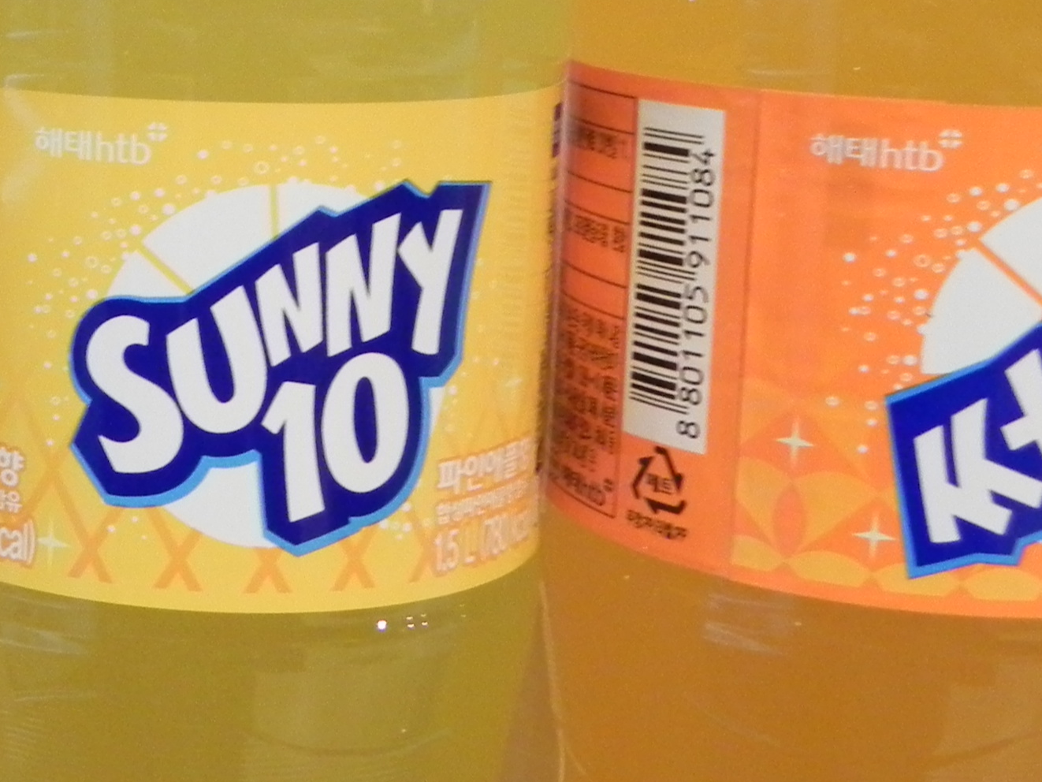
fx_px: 2409
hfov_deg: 22.8
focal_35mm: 80
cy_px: 174
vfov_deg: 18.3
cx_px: -132
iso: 400
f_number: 2.8
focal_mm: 5.2
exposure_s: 1/6.9
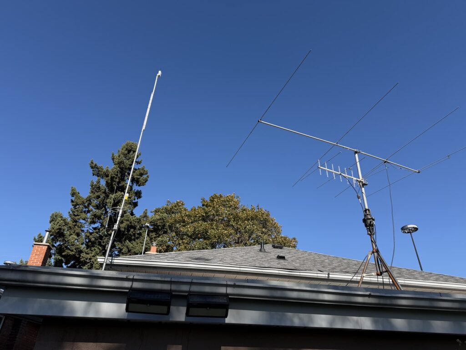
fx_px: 323
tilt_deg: +32.8
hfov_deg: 71.6
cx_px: 233
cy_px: 175
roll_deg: -1.2
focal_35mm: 24
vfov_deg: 56.8
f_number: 1.78
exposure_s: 1/3145
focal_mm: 6.76
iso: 80
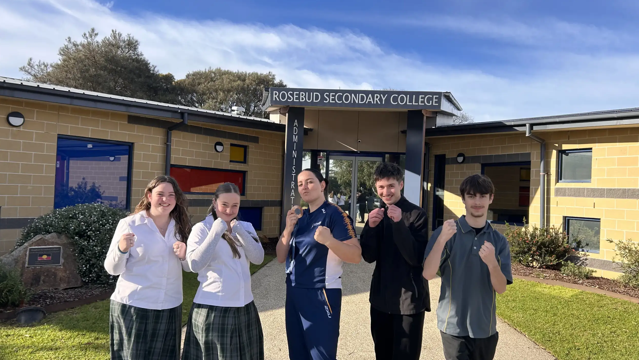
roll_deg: -1.5
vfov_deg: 40.2
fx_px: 491
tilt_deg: +1.4
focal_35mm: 29
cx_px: 324
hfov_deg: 66.1
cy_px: 190
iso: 50
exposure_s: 1/1934
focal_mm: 5.7
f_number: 1.5
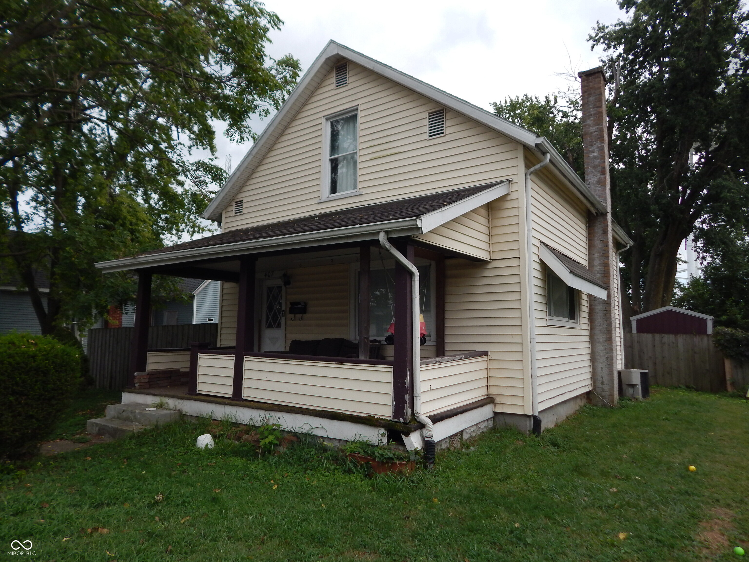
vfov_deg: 58.9
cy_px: 281
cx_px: 374
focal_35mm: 23
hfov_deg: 73.9
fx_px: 498
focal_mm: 4
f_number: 3
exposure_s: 1/500
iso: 125
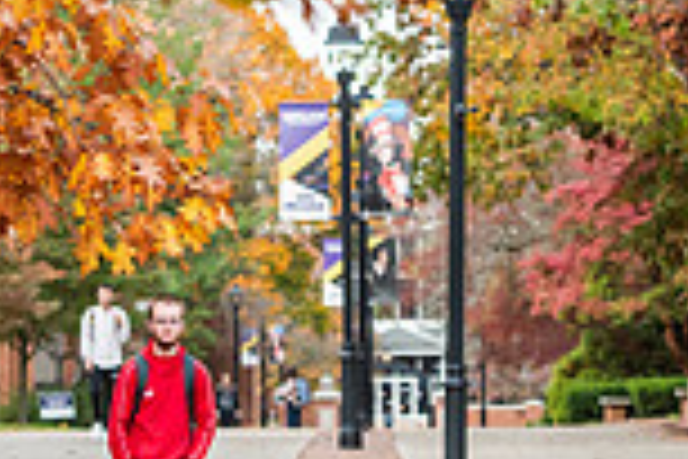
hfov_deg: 6.6
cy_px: 88
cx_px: 279
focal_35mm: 311
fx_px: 5943
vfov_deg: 4.4
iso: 500
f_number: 4.5
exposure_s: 1/320
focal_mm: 82
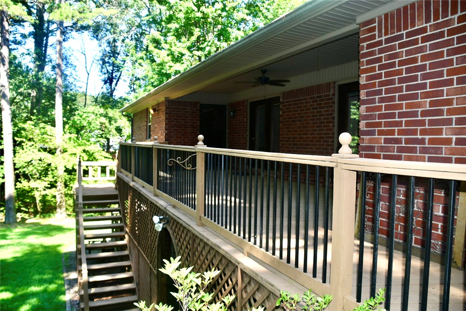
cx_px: 233
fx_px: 349
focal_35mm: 27
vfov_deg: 47.9
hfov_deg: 67.4
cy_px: 156
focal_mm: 18
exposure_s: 1/250
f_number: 3.5
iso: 110
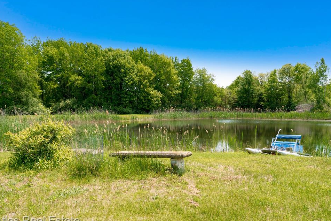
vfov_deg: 46.4
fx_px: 257
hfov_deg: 65.5
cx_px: 171
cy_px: 110
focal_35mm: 28
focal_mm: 26
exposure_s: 1/200
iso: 200
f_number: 7.1
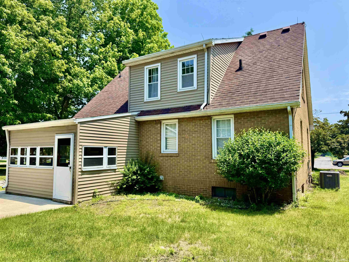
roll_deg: +0.6
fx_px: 242
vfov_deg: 56.8
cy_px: 131
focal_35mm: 24
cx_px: 174
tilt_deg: +6.2
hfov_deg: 71.6
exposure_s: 1/2174
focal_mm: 6.76
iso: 80
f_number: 1.78
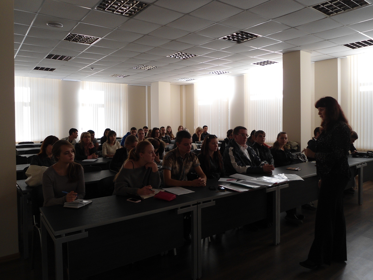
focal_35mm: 26
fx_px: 280
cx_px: 186
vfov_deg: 53.1
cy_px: 140
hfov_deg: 67.3
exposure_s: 1/100
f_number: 2.8
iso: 80
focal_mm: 4.7
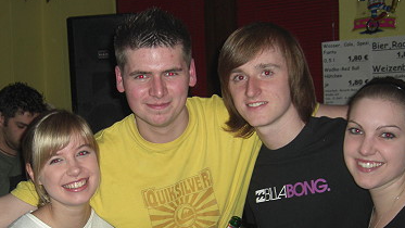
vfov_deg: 18.8
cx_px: 134
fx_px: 677
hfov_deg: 33.0
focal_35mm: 63
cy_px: 198
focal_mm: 7.9
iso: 200
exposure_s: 1/60
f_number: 2.8
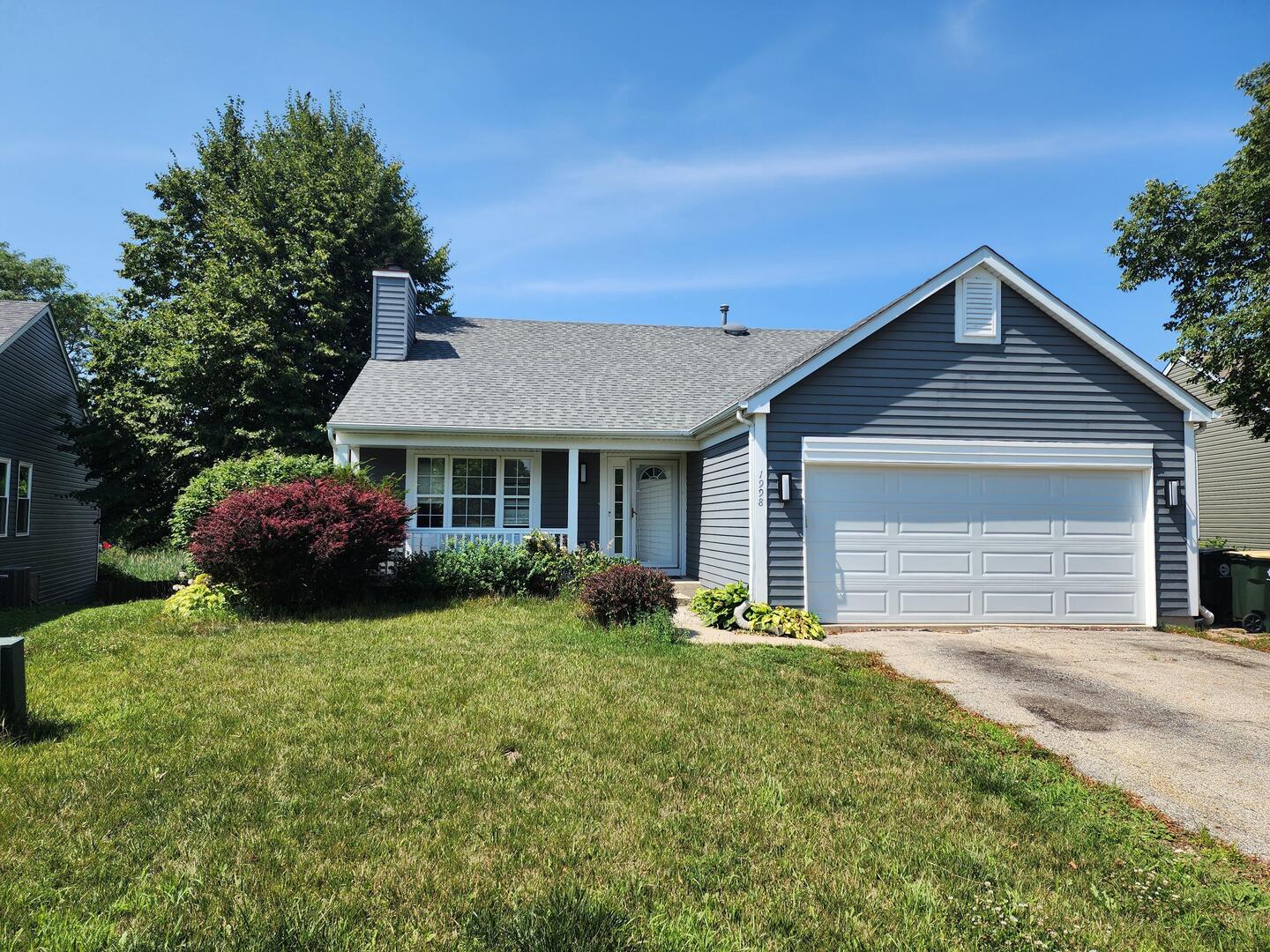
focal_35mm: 23
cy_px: 476
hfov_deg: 73.9
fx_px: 844
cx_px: 635
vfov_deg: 58.9
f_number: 1.8
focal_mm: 6.4
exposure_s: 1/1002
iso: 12
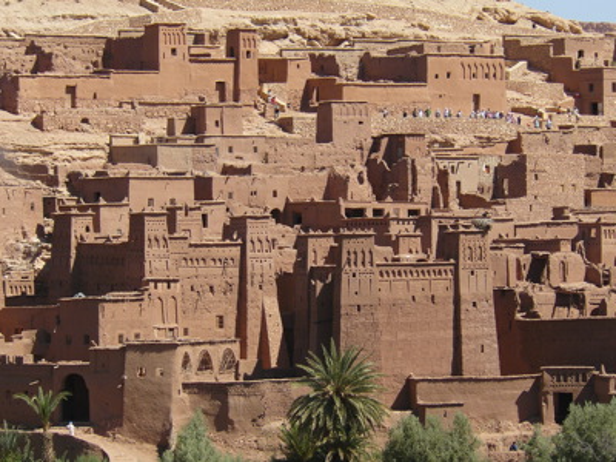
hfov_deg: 8.2
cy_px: 231
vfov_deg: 6.2
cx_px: 308
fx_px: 4271
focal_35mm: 240
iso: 100
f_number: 5.6
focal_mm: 40.1
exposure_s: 1/400
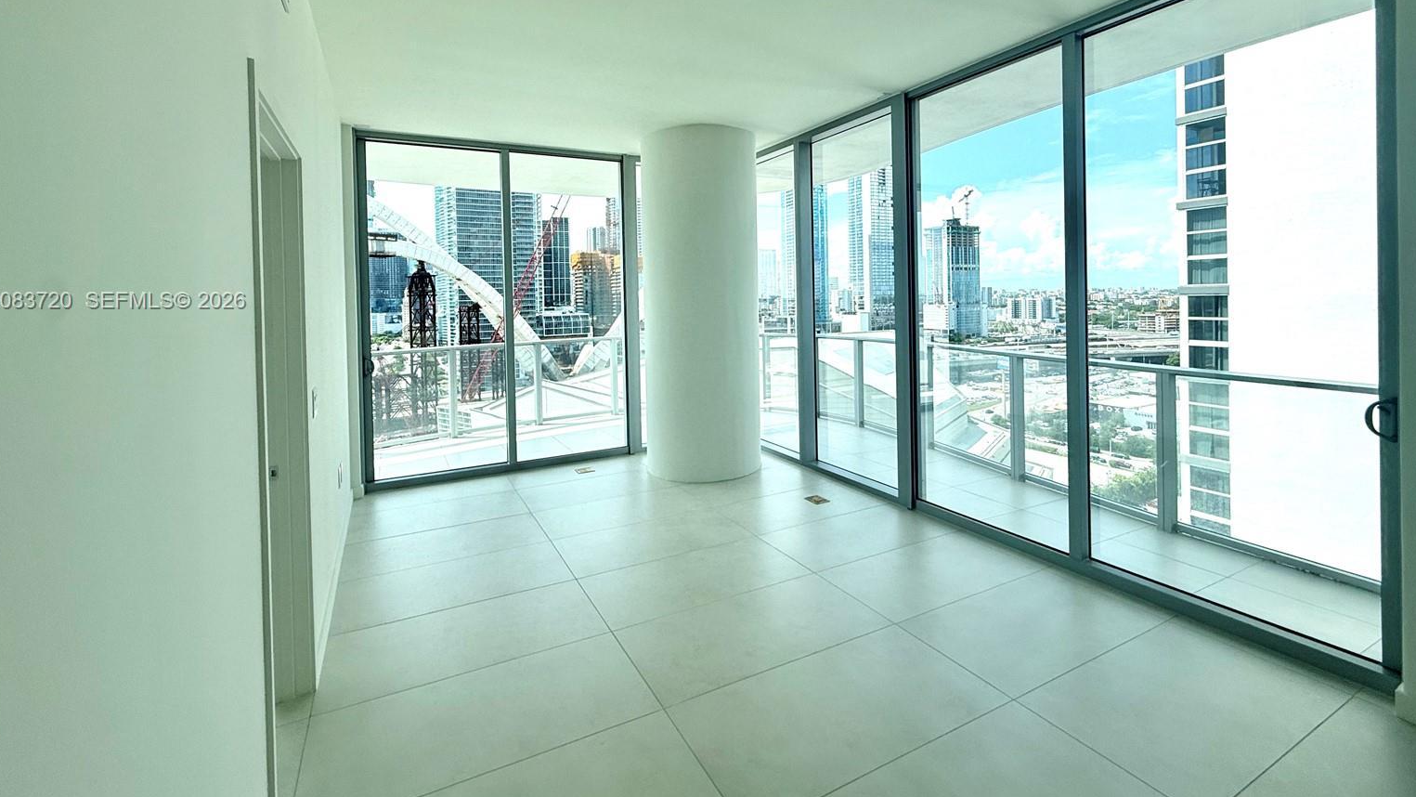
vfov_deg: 66.2
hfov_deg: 99.4
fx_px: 601
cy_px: 302
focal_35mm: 16
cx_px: 699
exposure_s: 1/559
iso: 50
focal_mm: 2.22
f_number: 2.2
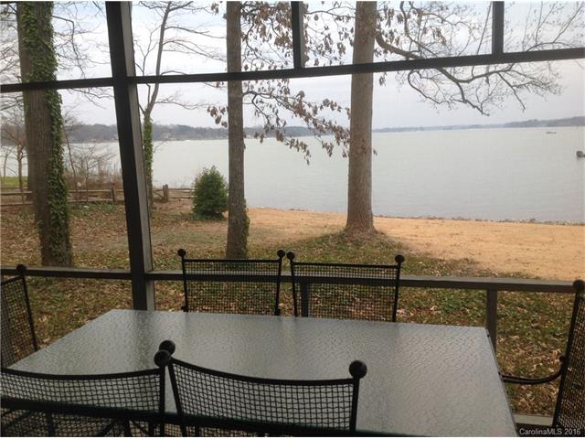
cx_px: 292
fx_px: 591
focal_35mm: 35
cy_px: 220
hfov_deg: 52.6
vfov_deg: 40.7
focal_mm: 4.28
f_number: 2.4
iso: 50
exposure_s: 1/240
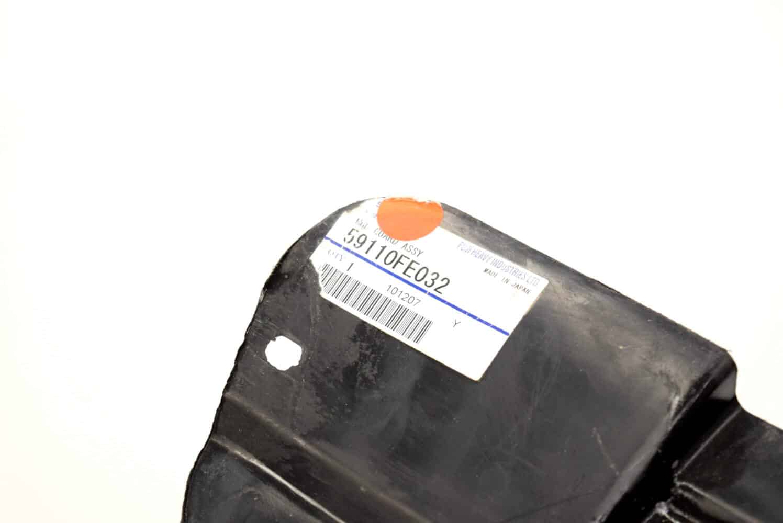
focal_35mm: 82
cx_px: 392
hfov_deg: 24.6
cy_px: 262
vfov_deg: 16.6
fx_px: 1796
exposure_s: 1/125
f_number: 5.6
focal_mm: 55
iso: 400
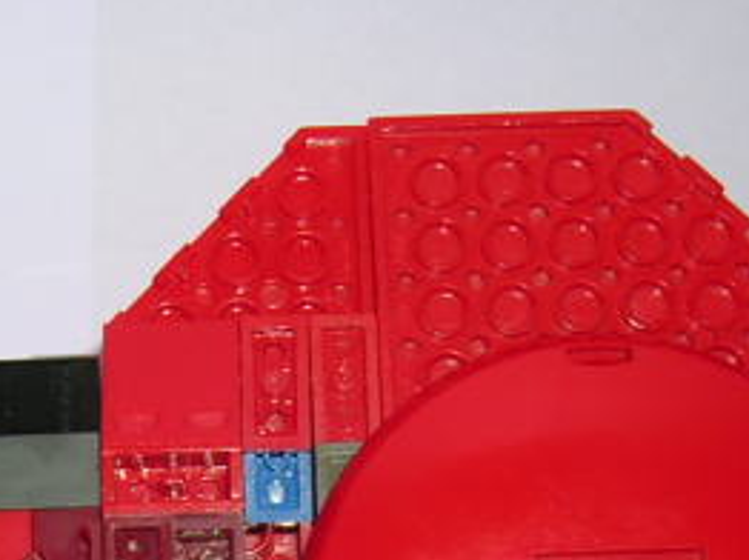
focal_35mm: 93
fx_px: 2010
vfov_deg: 15.4
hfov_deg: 21.0
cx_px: 206
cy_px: 629
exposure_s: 1/60.1
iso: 100
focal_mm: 5.8
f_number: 5.6
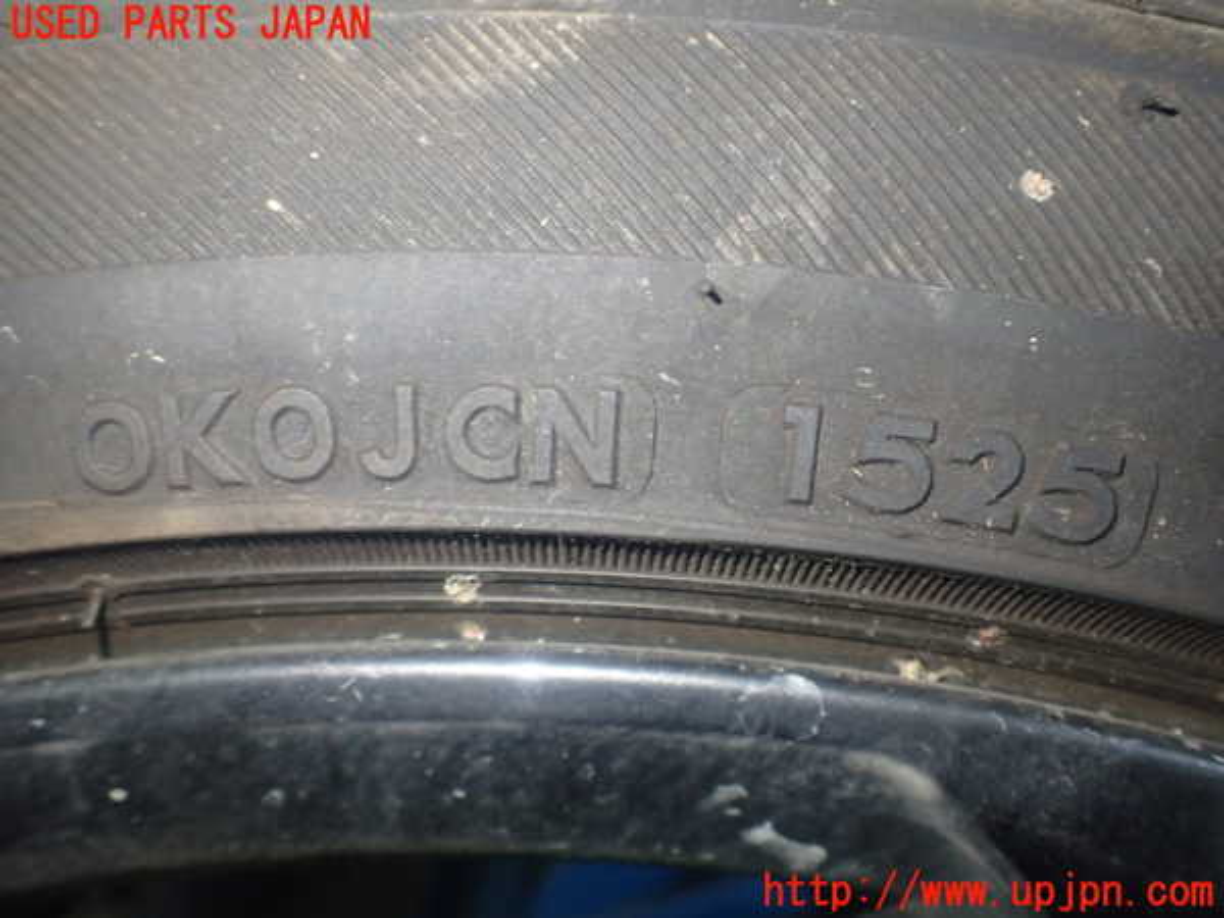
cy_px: 459
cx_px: 612
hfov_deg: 56.8
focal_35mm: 32
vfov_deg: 44.2
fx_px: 1131
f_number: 2.4
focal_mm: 5.79
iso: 500
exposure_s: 1/30
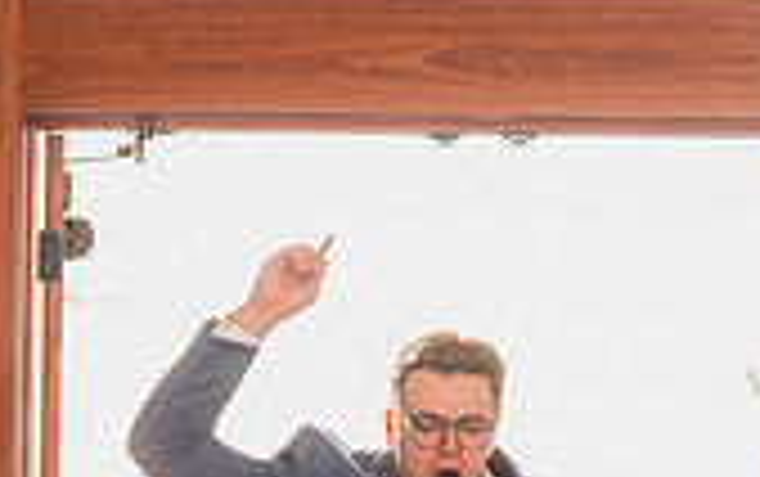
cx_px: 396
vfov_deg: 7.4
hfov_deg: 12.0
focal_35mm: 175
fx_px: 3628
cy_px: 668
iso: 125
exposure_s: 1/250
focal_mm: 50
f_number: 1.8
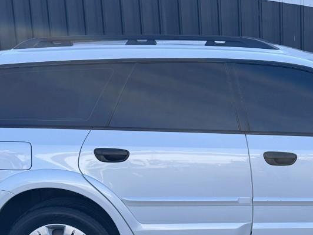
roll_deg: +1.5
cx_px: 282
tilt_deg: -12.9
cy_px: 175
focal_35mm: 65
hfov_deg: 28.6
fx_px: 588
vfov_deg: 22.4
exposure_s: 1/1285
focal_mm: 6.76
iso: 80
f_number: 1.78
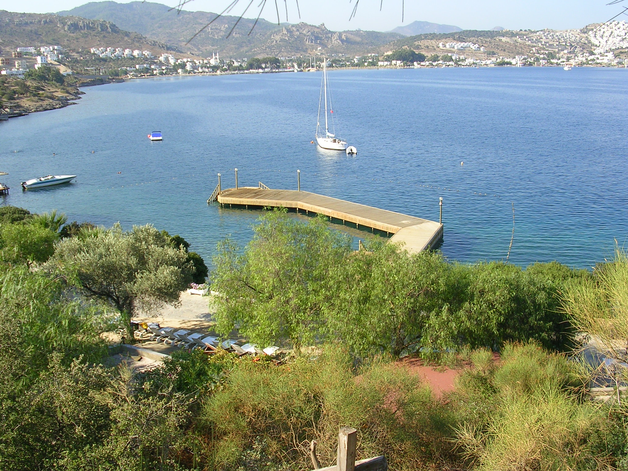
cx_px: 314
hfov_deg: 49.0
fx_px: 689
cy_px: 236
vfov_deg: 37.7
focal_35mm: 38
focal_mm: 5.8
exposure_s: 1/139
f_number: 5.6
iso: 50
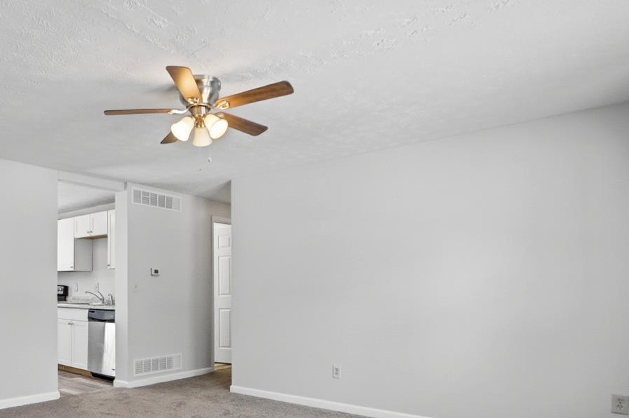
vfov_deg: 50.1
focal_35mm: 25
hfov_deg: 68.4
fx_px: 437
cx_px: 184
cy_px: 287
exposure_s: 1/500
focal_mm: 10
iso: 100
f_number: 4
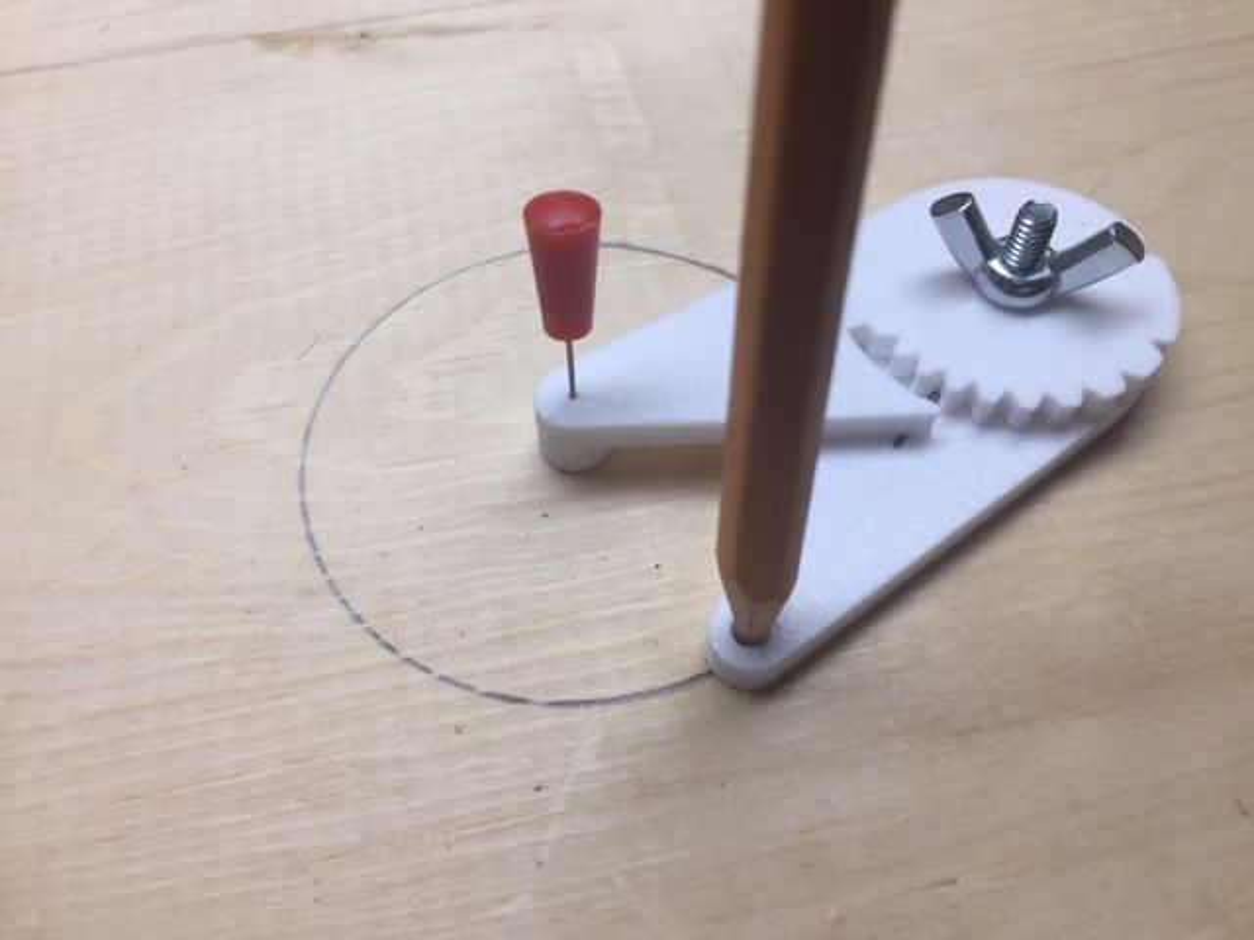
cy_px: 470
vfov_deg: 48.2
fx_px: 1051
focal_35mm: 29
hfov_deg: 61.7
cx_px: 627
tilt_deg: -56.9
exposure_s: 1/120
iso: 32
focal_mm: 4.15
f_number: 2.2
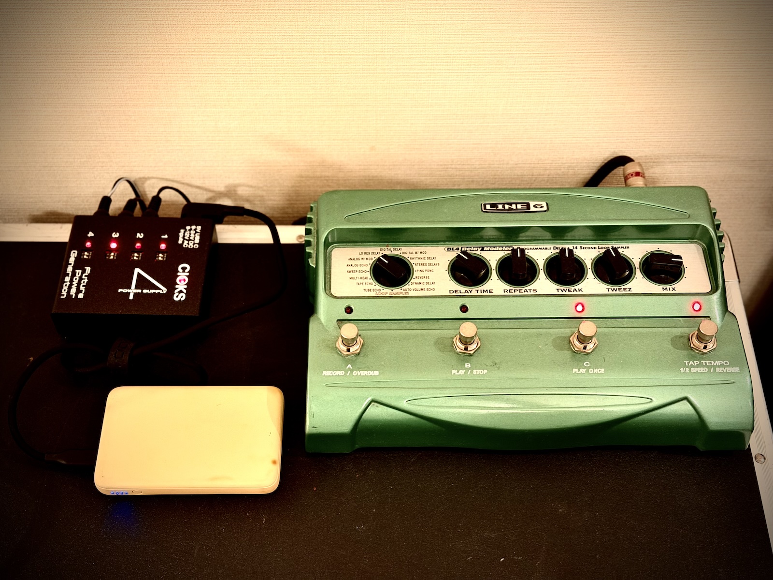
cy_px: 290
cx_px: 386
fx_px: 1072
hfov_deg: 39.7
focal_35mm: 48
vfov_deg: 30.3
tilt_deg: -56.5
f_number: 1.78
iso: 500
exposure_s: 1/33
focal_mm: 6.76
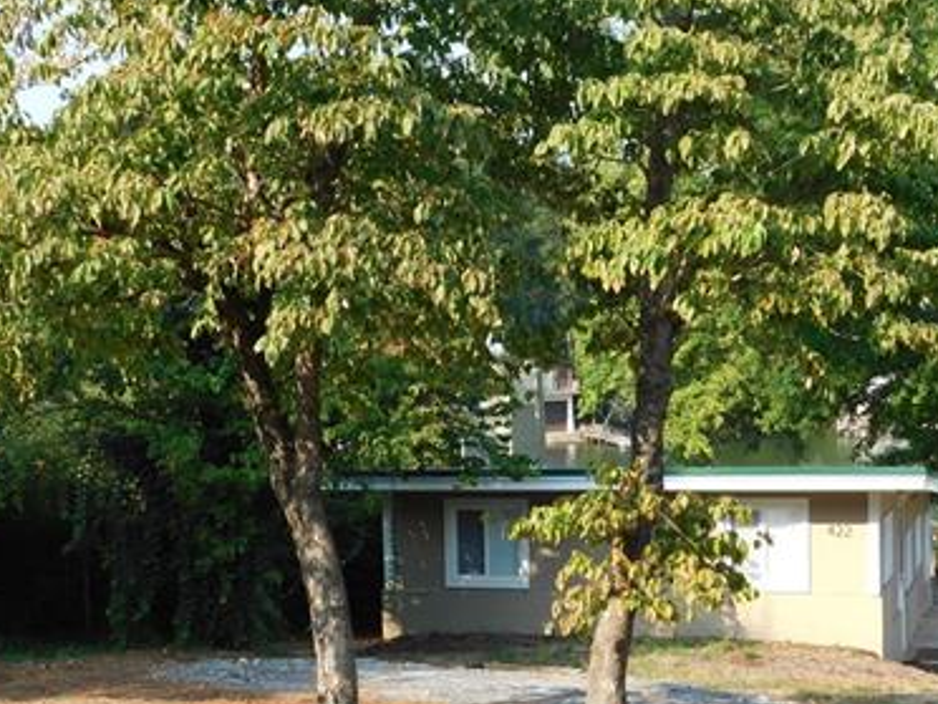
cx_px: 530
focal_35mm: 62
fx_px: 1680
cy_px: 459
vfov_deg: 23.6
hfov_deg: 31.2
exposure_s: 1/400
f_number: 3.5
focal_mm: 6.3
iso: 125
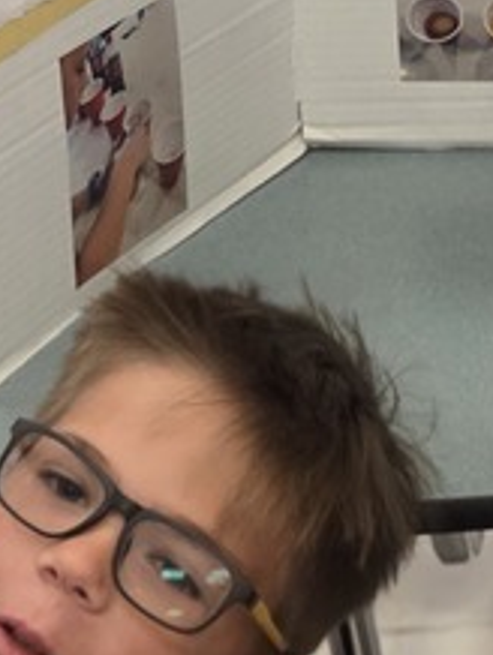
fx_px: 2047
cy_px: -318
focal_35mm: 108
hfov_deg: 12.7
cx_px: 845
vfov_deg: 16.6
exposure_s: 1/120
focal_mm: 5.4
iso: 640
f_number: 1.8
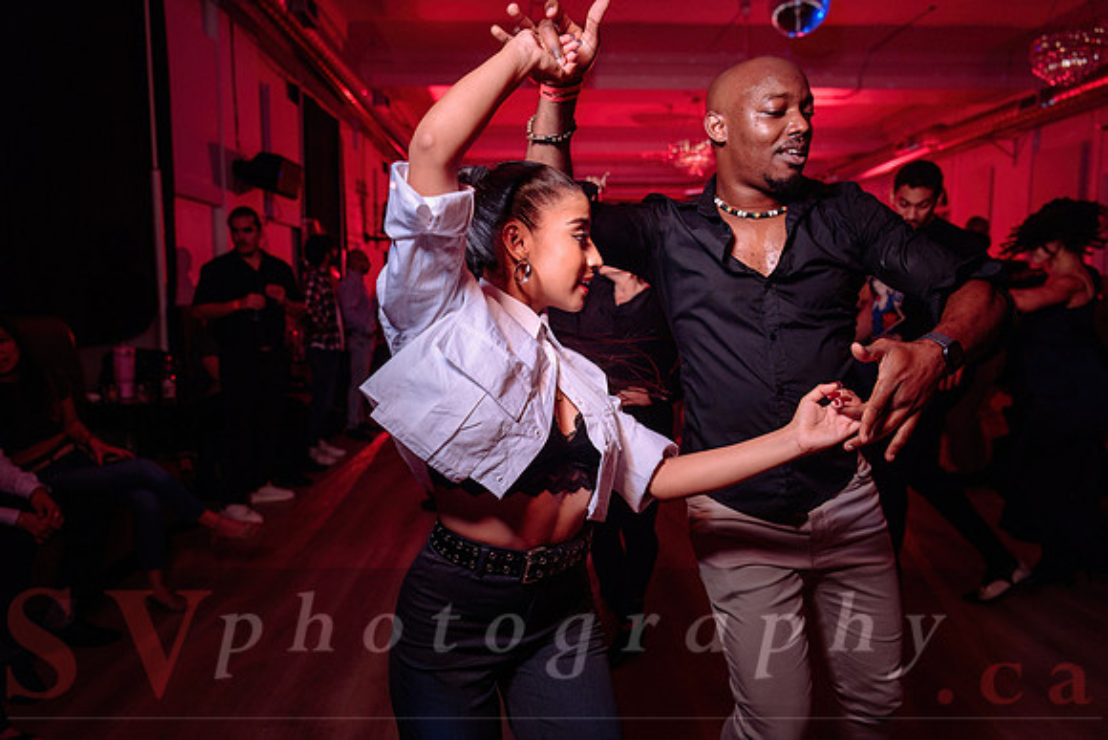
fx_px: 739
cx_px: 554
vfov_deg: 53.2
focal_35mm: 24
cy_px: 370
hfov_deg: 73.7
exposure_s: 1/60
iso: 800
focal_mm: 24
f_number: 3.2
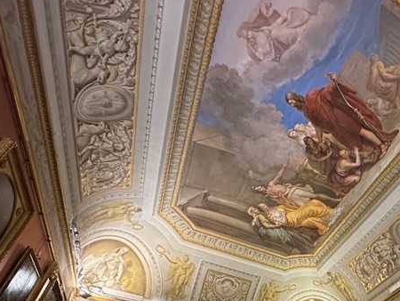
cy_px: 278
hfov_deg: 58.8
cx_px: 317
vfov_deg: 44.6
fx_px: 324
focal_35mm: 28
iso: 800
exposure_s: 1/50
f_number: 2.2
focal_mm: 2.22
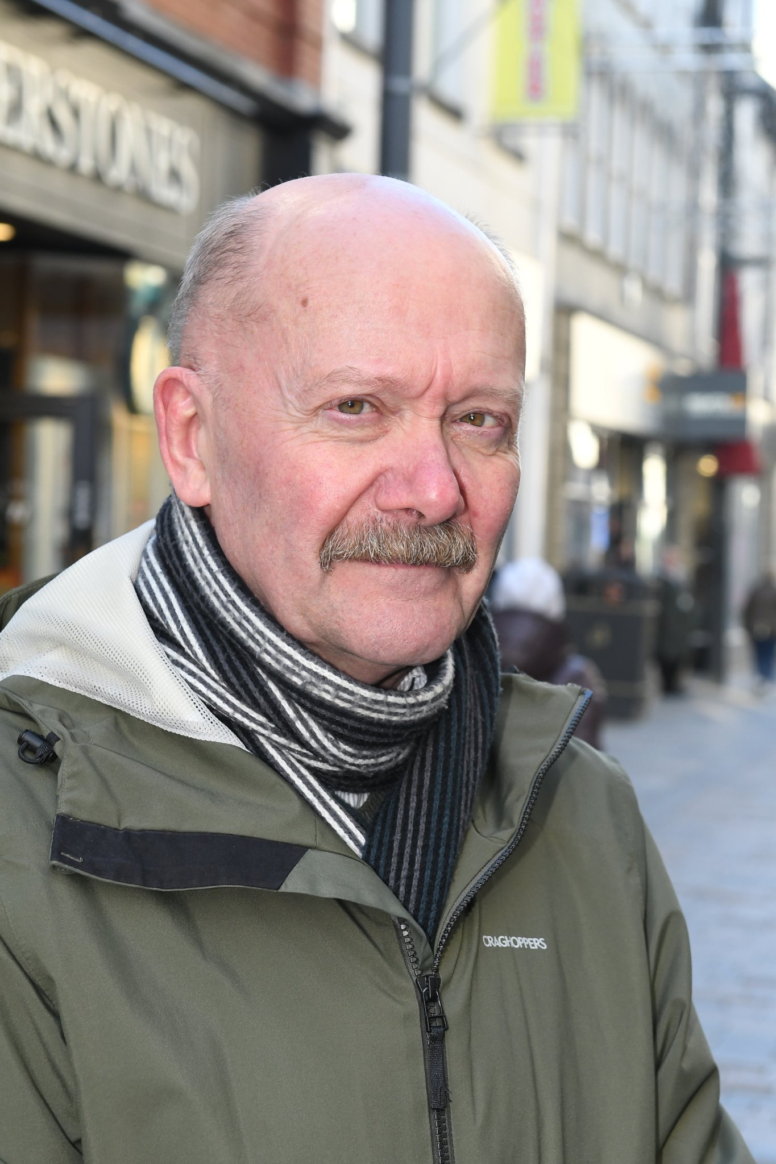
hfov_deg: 15.7
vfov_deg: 23.4
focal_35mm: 87
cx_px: 388
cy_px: 582
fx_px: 2813
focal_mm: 58
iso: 800
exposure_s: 1/250
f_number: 6.3
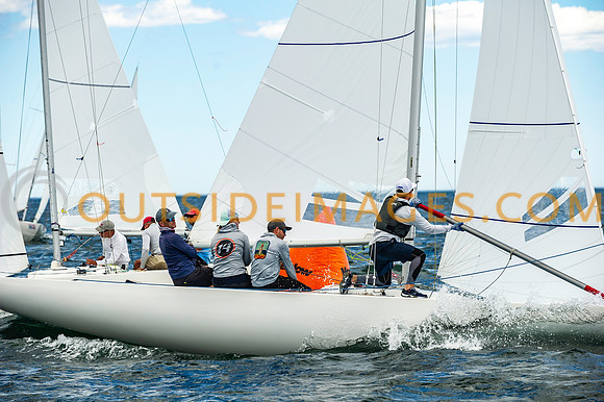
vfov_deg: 9.5
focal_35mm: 145
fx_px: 2431
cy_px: 201
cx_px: 302
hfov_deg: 14.2
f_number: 5.6
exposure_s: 1/1250
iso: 320
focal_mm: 145
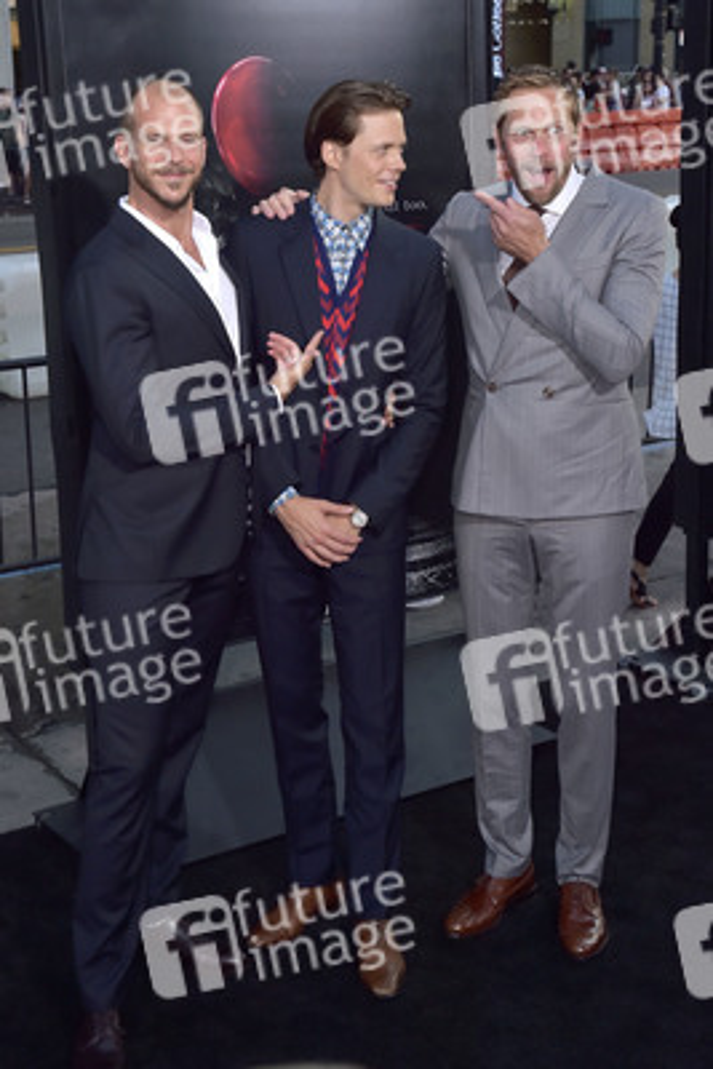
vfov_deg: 39.6
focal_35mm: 50
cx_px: 356
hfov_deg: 27.0
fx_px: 1484
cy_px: 534
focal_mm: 50
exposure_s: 1/320
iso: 800
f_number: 6.3
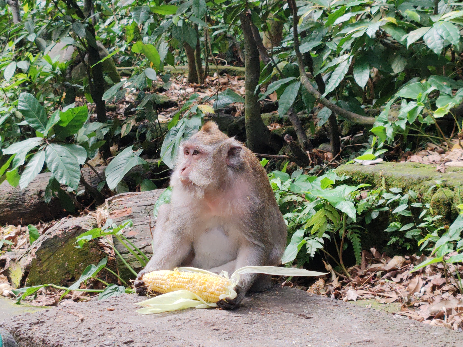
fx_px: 1164
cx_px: 232
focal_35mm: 87
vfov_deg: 17.0
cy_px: 174
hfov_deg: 22.5
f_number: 1.9
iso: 125
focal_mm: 6.12
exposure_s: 1/100
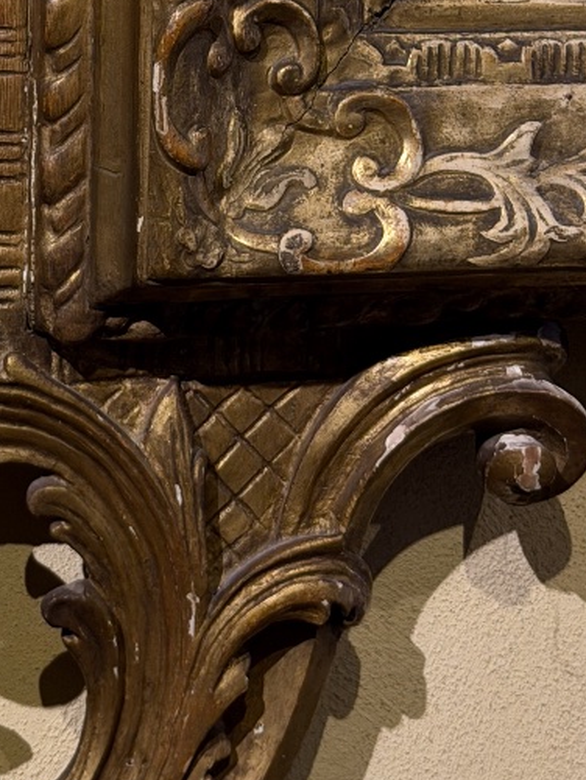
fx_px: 2595
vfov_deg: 16.9
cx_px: 73
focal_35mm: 115
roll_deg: +1.4
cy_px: 115
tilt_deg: -8.4
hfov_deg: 12.8
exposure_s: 1/100
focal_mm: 6.76
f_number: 1.78
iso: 125
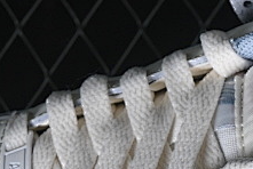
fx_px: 2576
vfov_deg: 3.7
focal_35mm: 366
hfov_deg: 5.6
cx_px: 212
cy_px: 356
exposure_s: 1/80
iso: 160
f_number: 7.1
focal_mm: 50
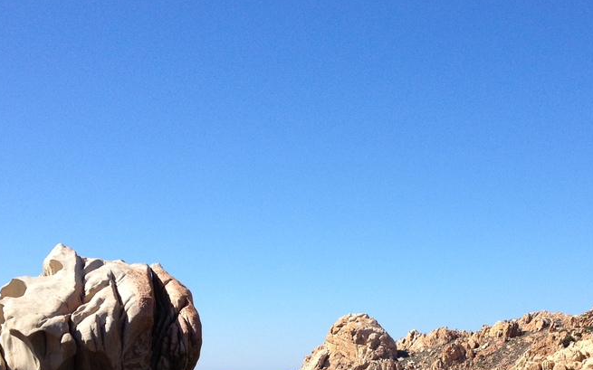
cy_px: 382
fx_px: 1099
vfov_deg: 18.6
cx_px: 400
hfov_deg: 30.0
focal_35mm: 68
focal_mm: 4.28
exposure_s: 1/1493
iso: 64
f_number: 2.4
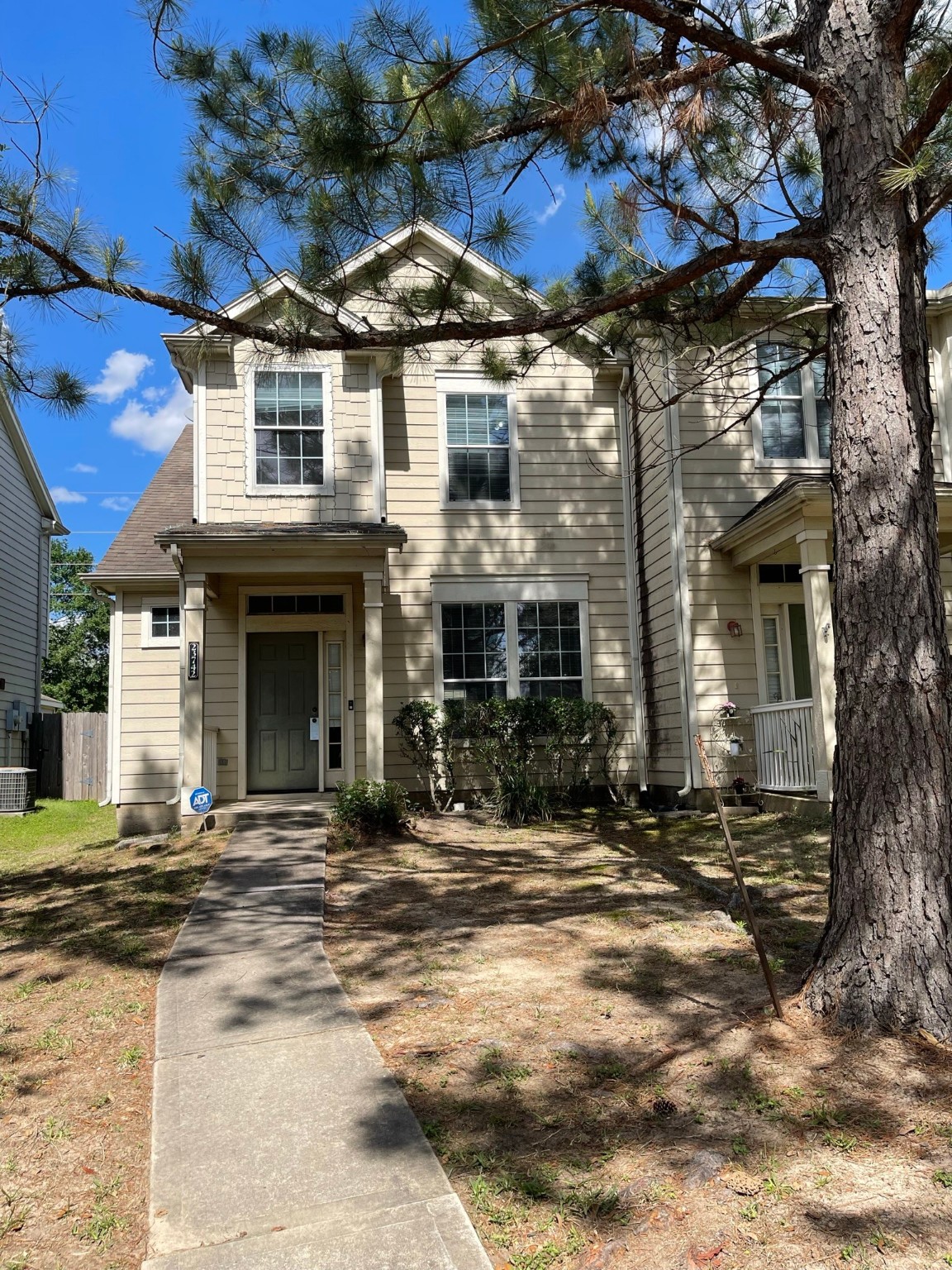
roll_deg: +1.8
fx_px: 953
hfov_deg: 53.1
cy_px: 635
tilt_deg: +8.7
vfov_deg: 67.3
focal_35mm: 26
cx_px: 476
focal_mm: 5.1
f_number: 1.6
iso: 32
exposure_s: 1/2545
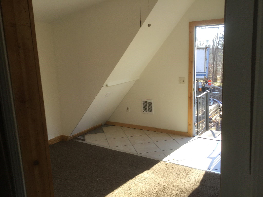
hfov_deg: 58.4
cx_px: 132
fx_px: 236
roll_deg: +1.0
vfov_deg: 45.4
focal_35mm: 31
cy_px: 98
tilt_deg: -13.0
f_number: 2.4
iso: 32
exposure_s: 1/120
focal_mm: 3.3
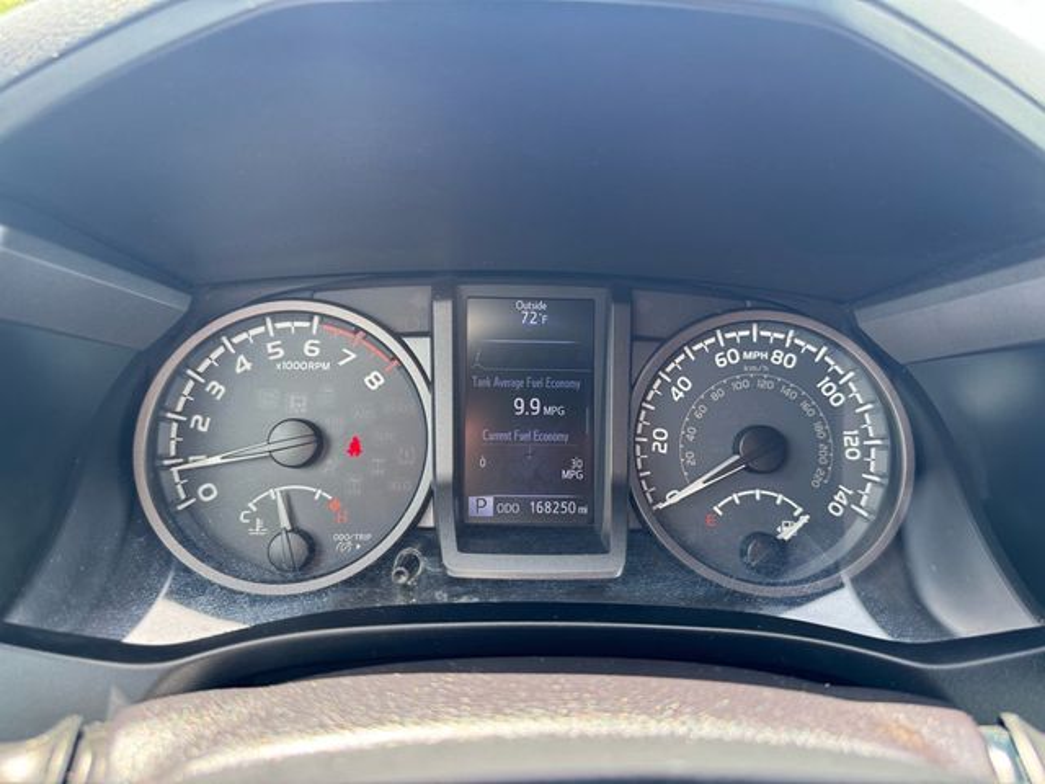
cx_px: 522
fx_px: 725
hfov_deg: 71.6
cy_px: 392
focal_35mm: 24
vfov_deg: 56.8
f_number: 1.78
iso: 125
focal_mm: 6.76
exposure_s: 1/121
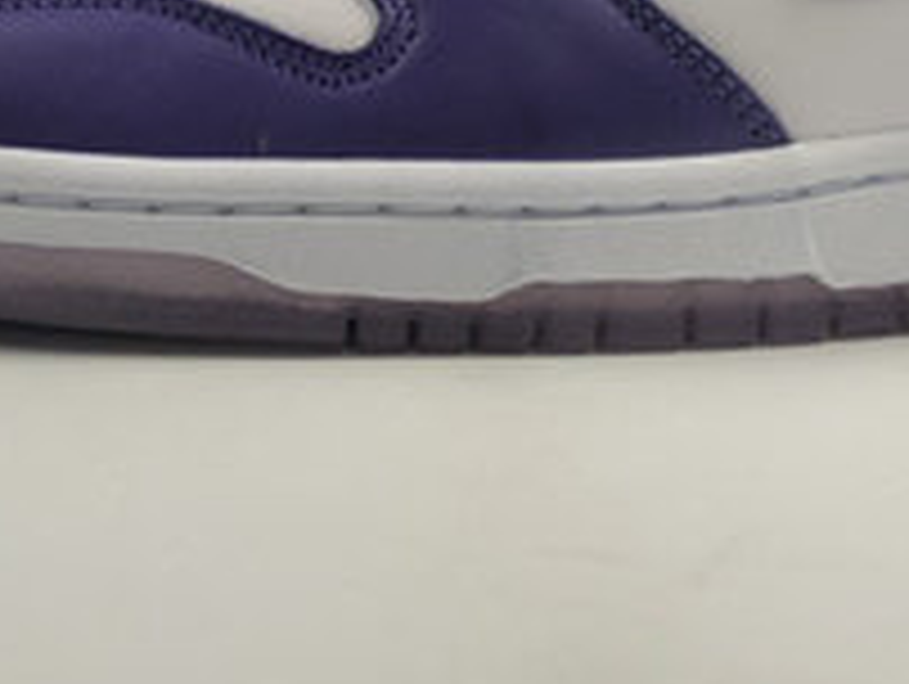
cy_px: -227
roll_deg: +1.4
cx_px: 477
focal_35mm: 97
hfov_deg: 20.2
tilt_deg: +6.6
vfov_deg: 14.6
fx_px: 2550
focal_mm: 4
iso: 20
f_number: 1.8
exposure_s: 1/50
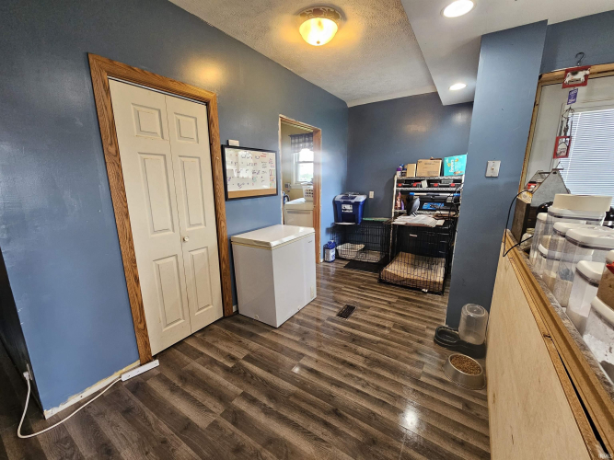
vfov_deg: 89.9
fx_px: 231
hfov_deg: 106.2
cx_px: 307
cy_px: 230
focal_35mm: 13
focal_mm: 2.2
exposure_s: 1/60
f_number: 2.2
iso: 250
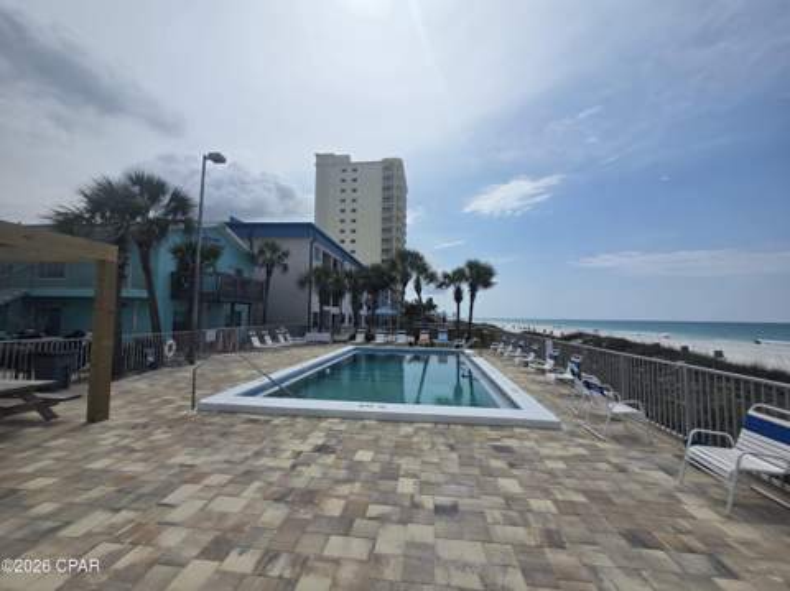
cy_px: 296
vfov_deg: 89.8
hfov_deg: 106.2
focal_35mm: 13
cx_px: 395
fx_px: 296
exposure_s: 1/4744
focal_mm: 2.2
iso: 40
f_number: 1.9
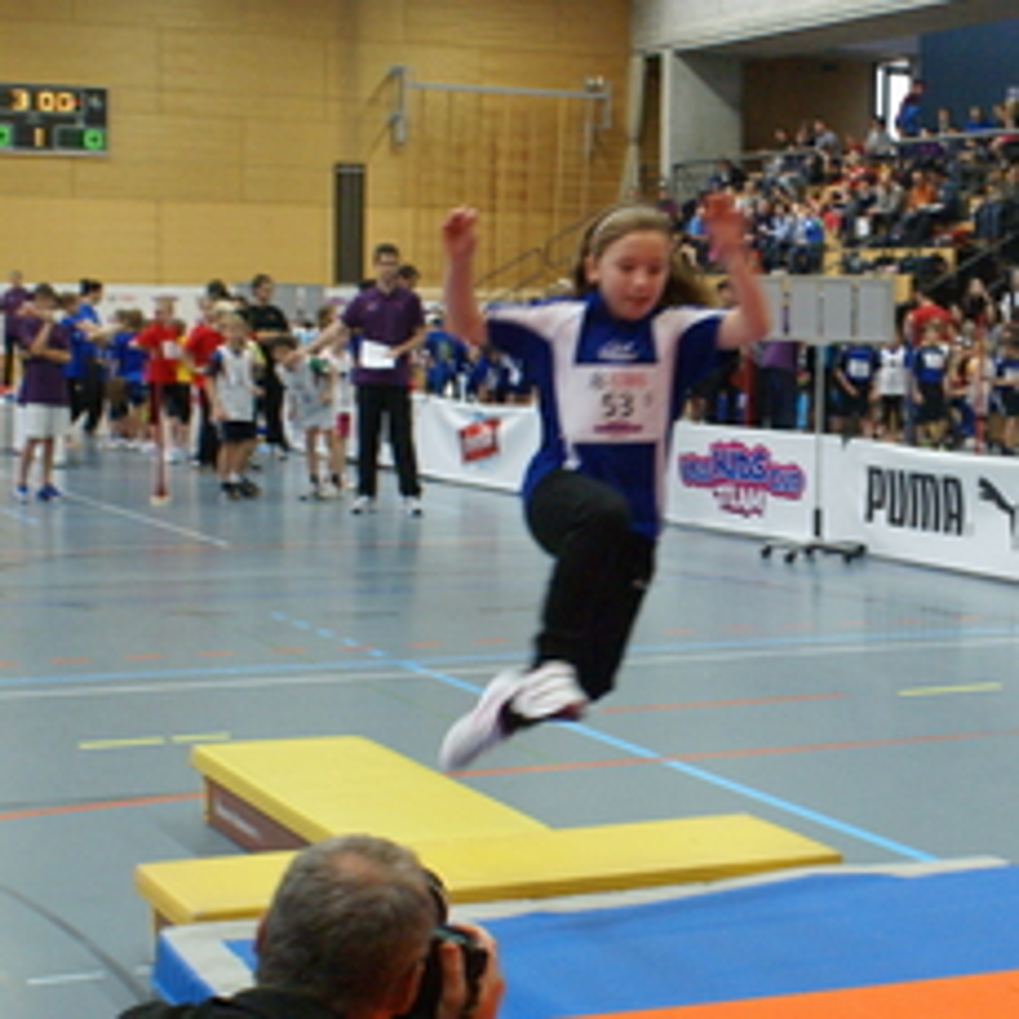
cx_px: 913
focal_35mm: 78
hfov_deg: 21.7
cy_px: 379
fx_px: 2598
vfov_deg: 22.1
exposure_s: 1/60
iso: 800
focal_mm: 26
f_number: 4.5
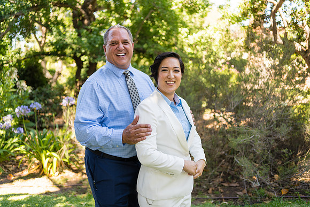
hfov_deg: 54.4
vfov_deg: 37.9
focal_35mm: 35
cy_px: 104
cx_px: 155
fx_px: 301
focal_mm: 35
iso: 160
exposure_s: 1/320
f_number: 2.2
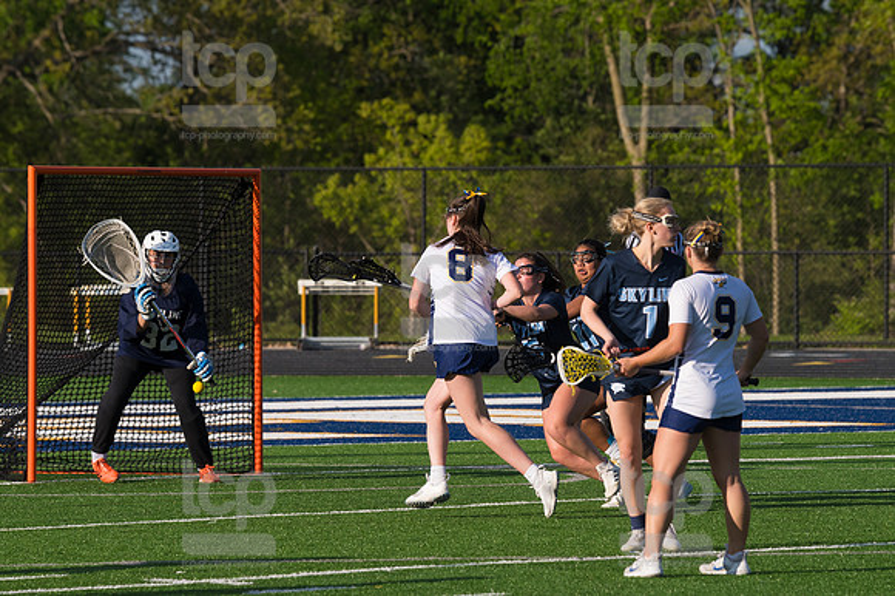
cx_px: 448
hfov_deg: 6.9
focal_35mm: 300
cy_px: 298
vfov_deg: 4.6
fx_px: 7454
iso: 250
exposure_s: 1/1600
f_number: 5.6
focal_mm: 200
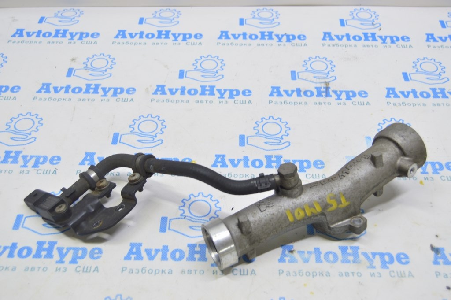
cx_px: 226
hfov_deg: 43.6
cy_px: 150
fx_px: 563
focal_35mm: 45
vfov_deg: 29.8
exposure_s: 1/20
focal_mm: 30
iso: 400
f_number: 5.6
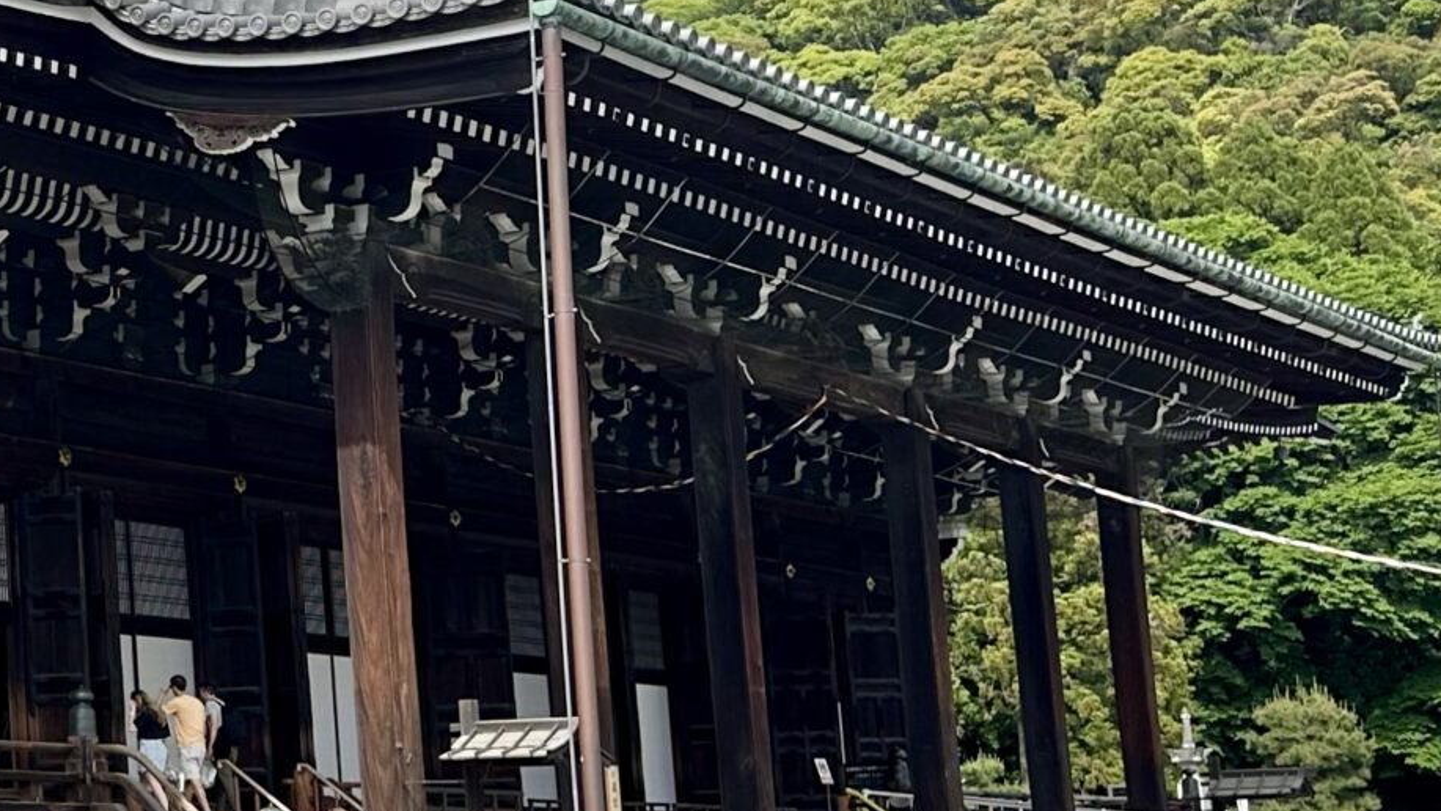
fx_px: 2790
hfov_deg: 24.7
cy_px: 269
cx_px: -495
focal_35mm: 73
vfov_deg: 16.5
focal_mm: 6.86
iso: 80
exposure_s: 1/1721
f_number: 1.78
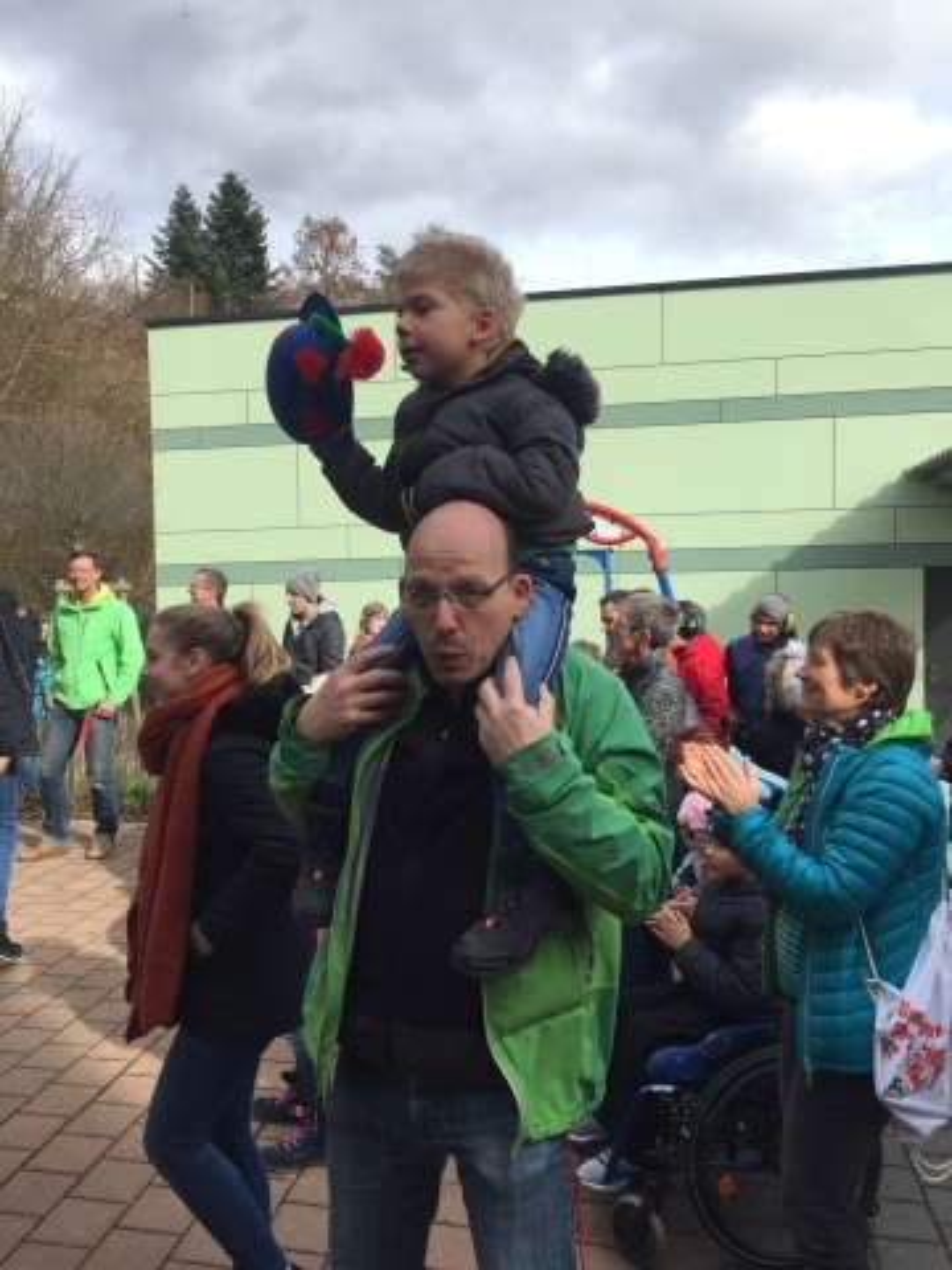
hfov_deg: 48.2
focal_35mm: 29
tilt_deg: -4.2
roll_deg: +0.8
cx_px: 476
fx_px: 1063
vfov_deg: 61.7
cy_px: 635
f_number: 2.2
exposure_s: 1/898
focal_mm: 4.15
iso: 32
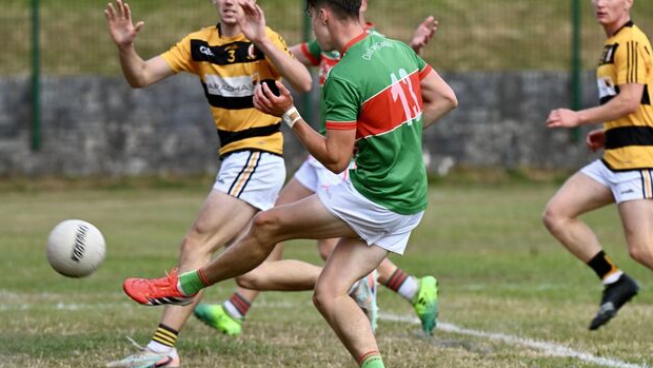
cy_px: 163
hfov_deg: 4.3
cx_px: 351
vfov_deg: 2.4
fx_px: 8659
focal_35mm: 500
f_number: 6.3
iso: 1100
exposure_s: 1/640
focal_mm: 370
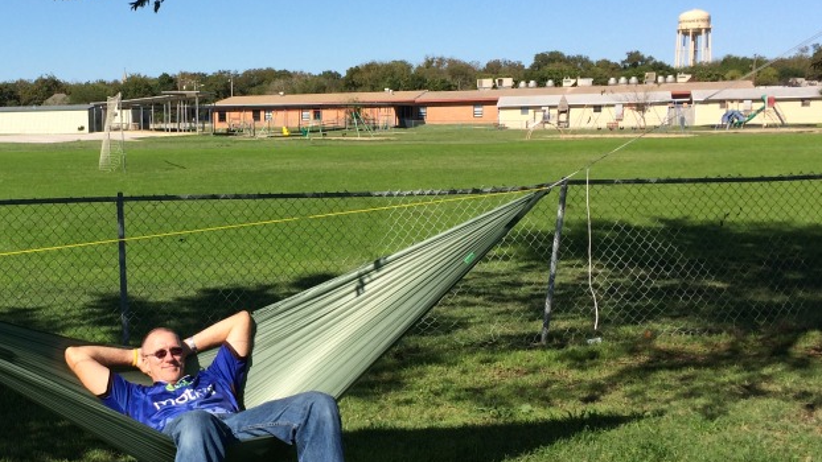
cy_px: 257
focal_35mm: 52
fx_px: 1133
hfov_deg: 38.8
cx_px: 201
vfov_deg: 23.1
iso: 32
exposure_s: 1/2564
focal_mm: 4.15
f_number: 2.2
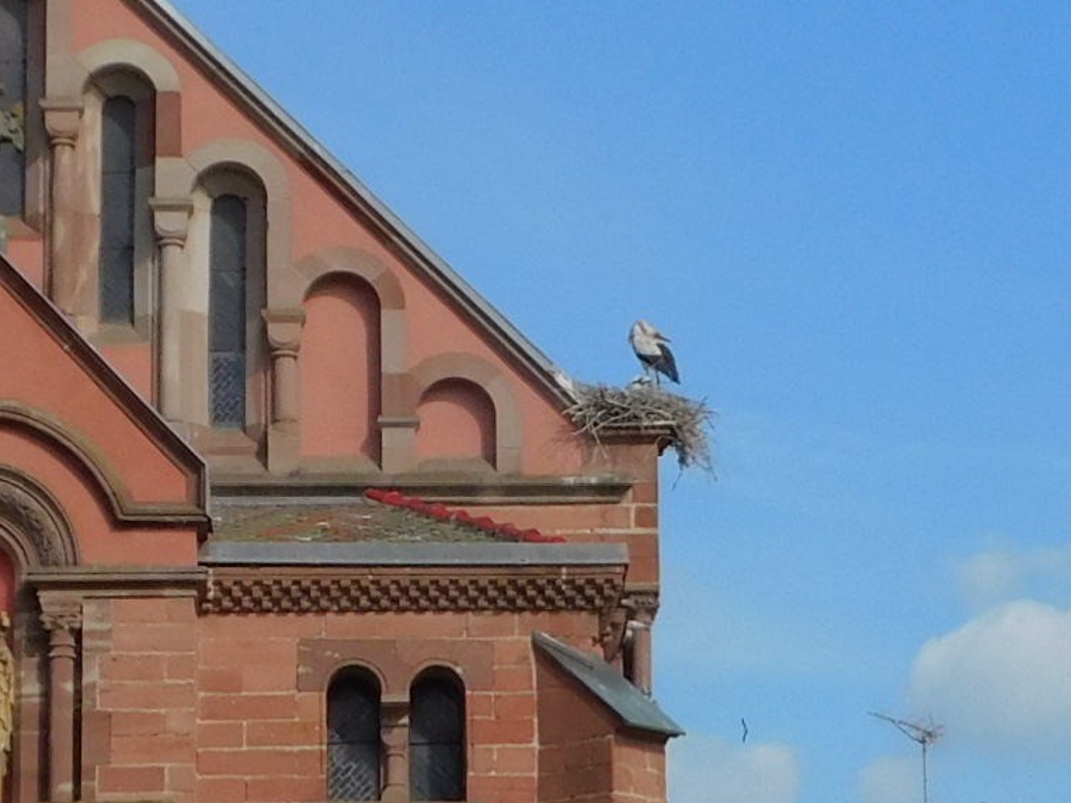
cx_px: 272
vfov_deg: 9.6
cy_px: 402
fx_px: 4764
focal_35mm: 154
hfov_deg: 12.8
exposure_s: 1/1250
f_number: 3.5
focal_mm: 6.3
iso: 125
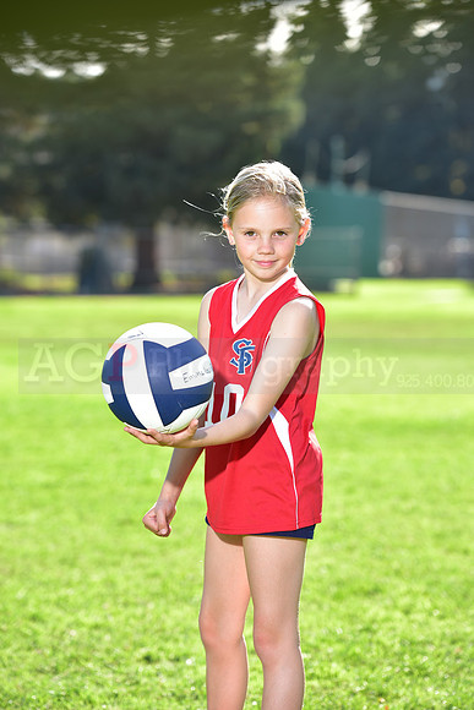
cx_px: 237
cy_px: 355
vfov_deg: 16.4
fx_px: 2467
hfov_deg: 11.0
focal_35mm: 125
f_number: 5.6
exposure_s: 1/200
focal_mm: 125
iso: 80
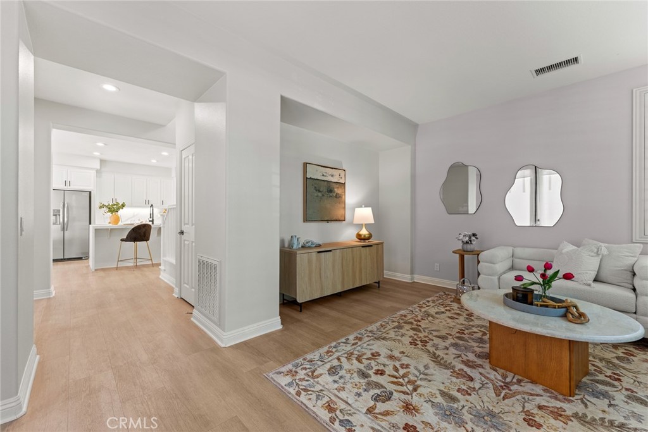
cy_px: 216
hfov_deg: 104.2
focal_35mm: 14
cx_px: 324
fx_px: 252
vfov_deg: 81.2
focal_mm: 14
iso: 320
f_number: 6.3
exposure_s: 1/3
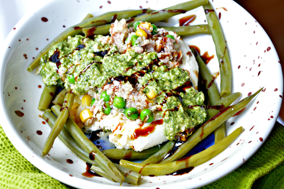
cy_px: 94
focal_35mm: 82
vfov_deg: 16.5
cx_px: 142
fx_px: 650
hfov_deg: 24.6
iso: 800
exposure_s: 1/50
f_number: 5.6
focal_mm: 55
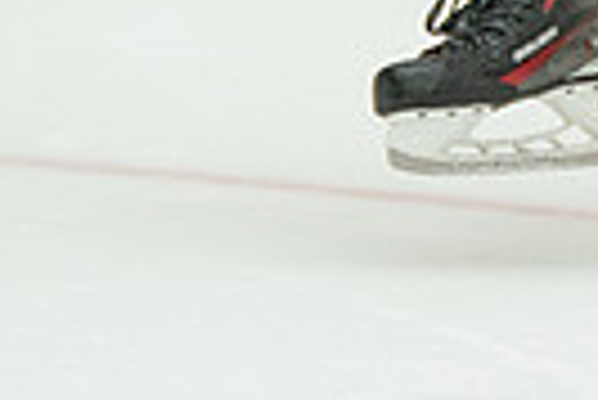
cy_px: -480
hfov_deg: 1.4
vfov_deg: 1.0
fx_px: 23746
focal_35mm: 1428
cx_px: 439
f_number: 3.2
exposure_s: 1/2000
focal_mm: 221
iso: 1600
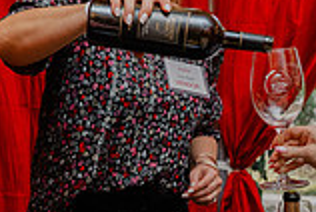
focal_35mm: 88
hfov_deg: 23.1
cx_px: 176
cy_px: 197
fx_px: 774
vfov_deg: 15.4
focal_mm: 24
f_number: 2.8
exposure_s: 1/125
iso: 1250
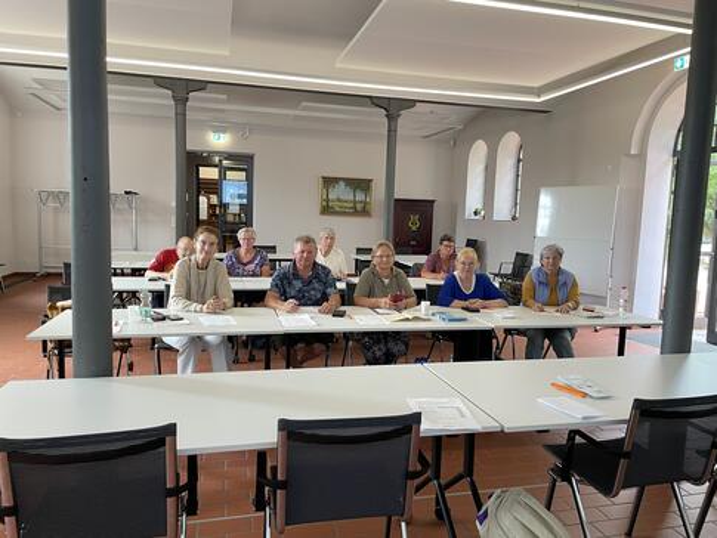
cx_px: 358
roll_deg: -1.6
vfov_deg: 53.1
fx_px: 539
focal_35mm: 26
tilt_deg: -5.3
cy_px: 269
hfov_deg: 67.3
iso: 125
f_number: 1.6
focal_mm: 4.2
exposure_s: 1/70
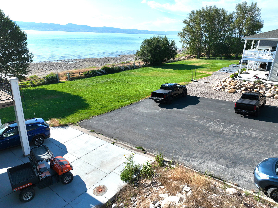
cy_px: 104
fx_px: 193
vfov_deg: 56.8
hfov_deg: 71.6
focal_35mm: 24
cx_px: 139
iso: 140
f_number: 2.8
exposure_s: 1/2500
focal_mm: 12.29
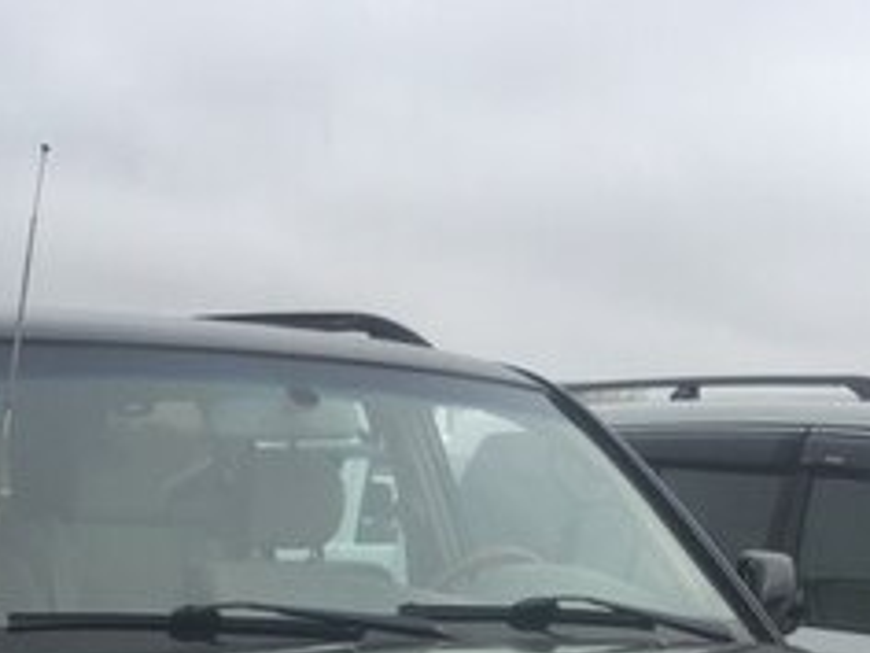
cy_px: 909
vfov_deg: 16.9
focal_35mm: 81
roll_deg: -3.6
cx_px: 538
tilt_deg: -12.2
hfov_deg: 24.1
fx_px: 2036
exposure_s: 1/1522
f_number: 2.2
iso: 32
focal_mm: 4.15
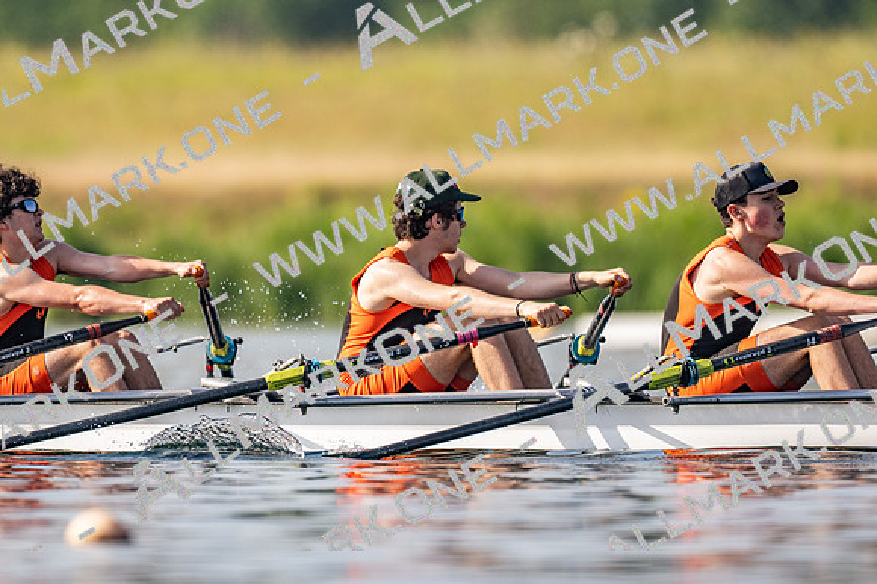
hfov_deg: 2.3
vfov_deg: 1.5
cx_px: 438
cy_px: 292
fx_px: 21912
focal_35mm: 900
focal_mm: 600
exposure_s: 1/2500
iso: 160
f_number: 4
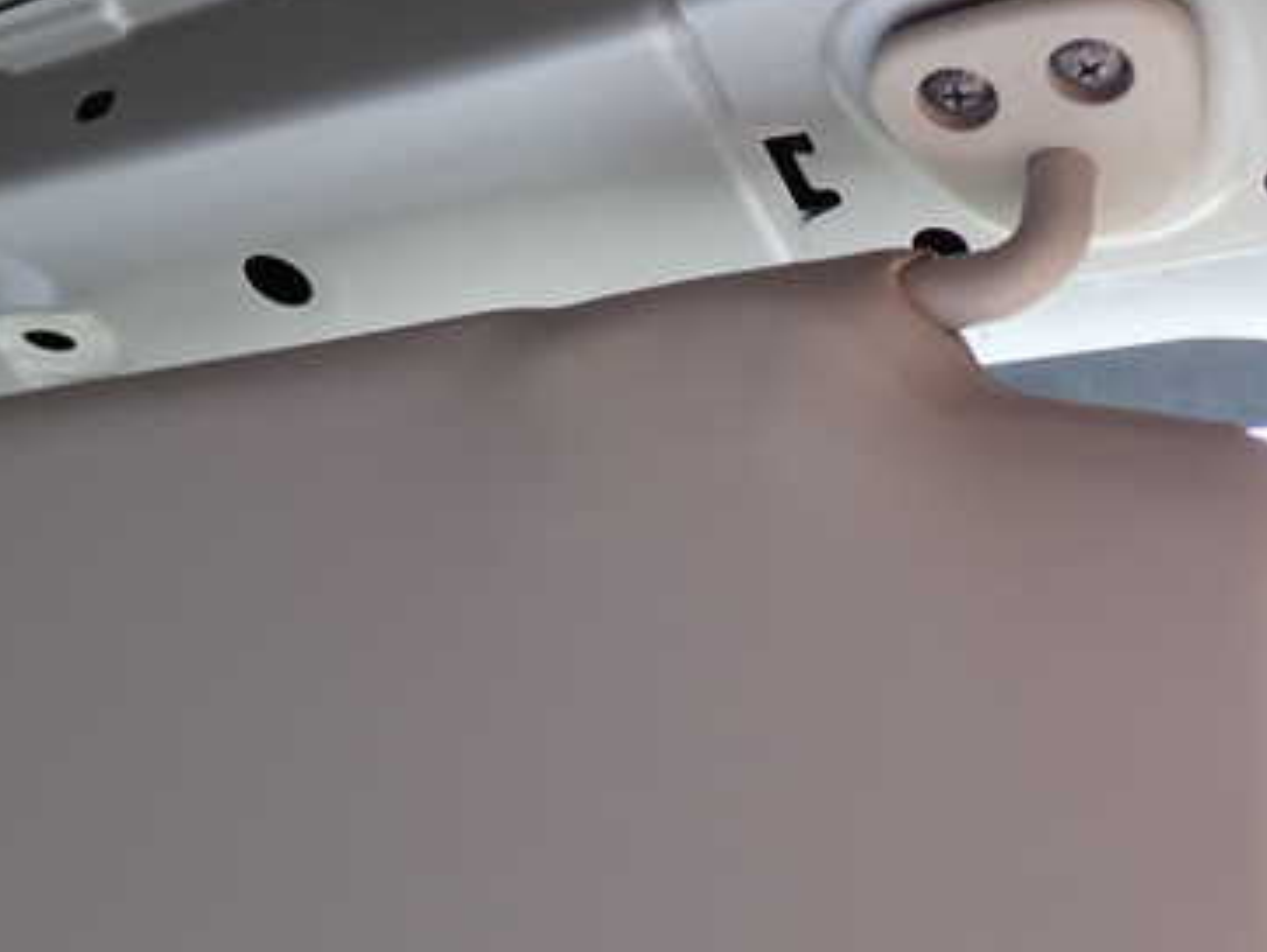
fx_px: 1941
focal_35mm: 53
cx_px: 448
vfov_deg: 27.5
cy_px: 598
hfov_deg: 35.9
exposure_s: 1/80
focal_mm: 5.79
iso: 100
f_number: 2.4
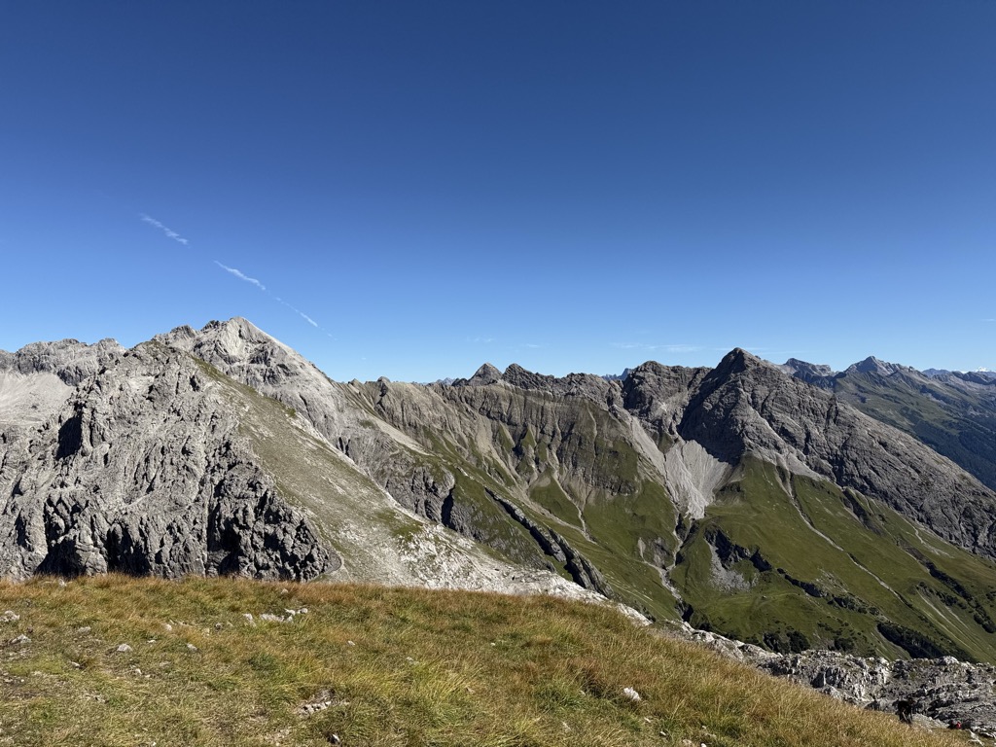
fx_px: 691
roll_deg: +0.7
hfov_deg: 71.6
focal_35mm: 24
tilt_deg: +1.7
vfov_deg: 56.8
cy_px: 374
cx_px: 498
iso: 80
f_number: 1.78
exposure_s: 1/6173
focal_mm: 6.76
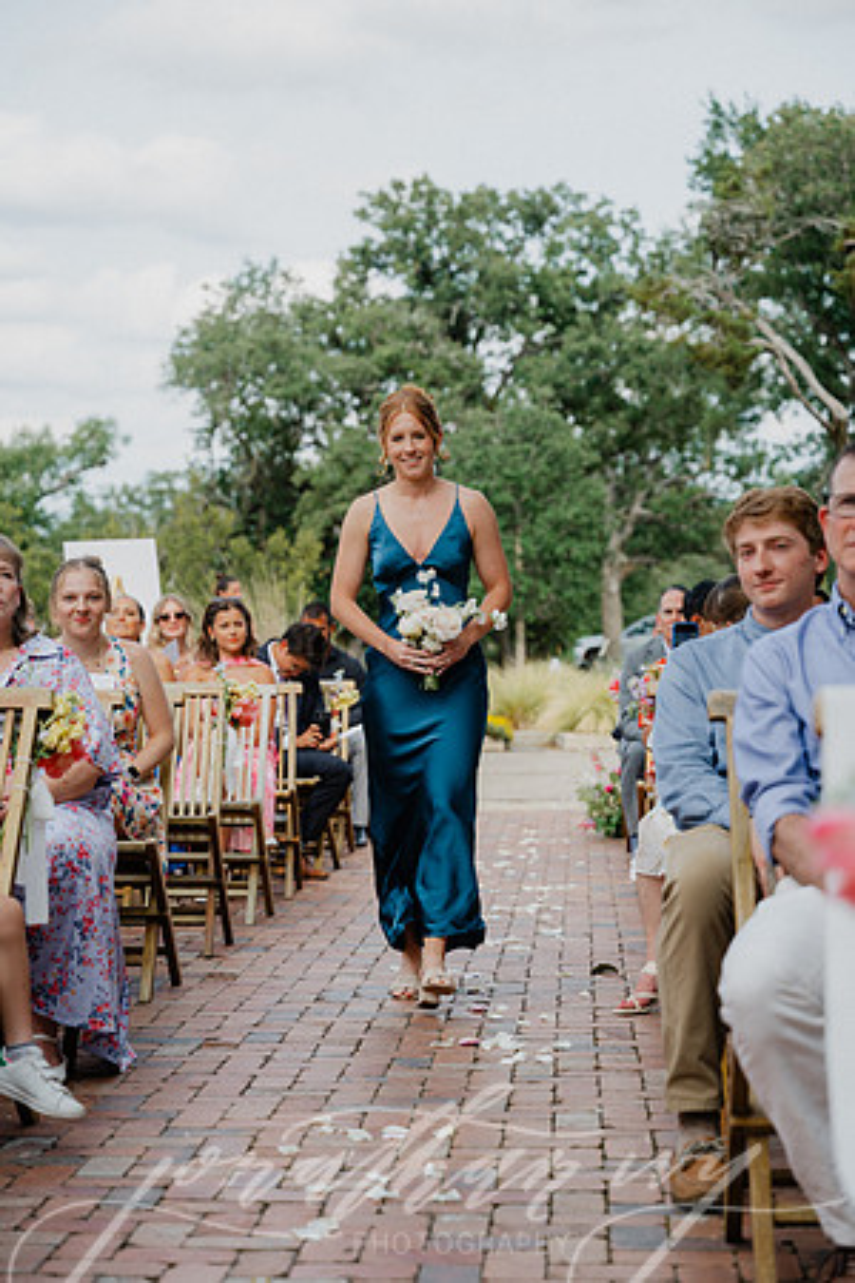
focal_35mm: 70
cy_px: 642
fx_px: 2494
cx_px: 428
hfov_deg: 19.5
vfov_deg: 28.8
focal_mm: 70
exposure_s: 1/500
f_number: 3.5
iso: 100
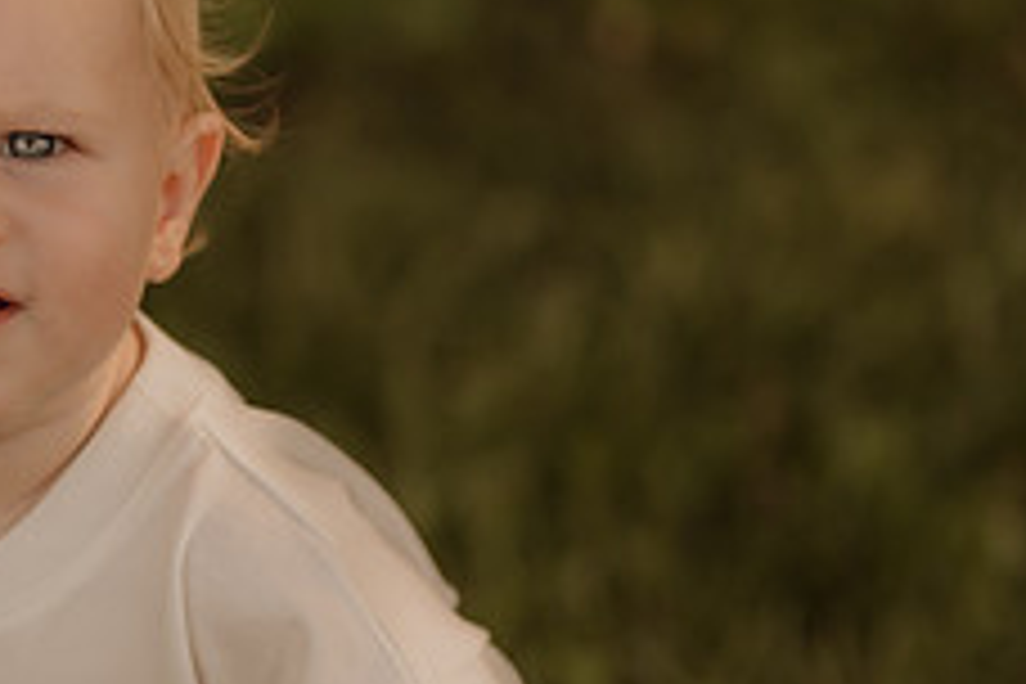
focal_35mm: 232
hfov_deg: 8.8
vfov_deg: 5.9
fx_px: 6611
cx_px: -162
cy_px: 619
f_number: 2
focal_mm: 85
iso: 250
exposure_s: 1/1250
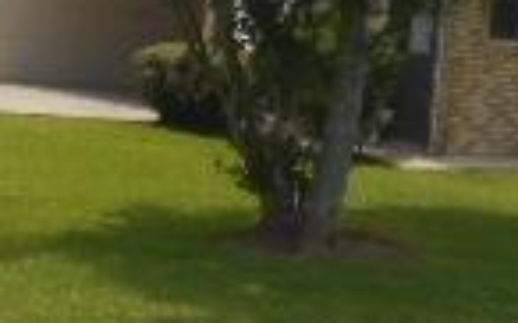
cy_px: 32
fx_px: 2031
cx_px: 937
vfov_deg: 9.1
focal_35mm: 144
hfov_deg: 13.1
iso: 80
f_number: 3.6
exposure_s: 1/800
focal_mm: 5.5
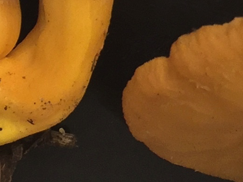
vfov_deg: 7.9
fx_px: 1278
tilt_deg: -88.8
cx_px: -98
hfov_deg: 10.6
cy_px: -158
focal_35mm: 182
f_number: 2.2
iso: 32
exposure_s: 1/40
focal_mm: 4.15
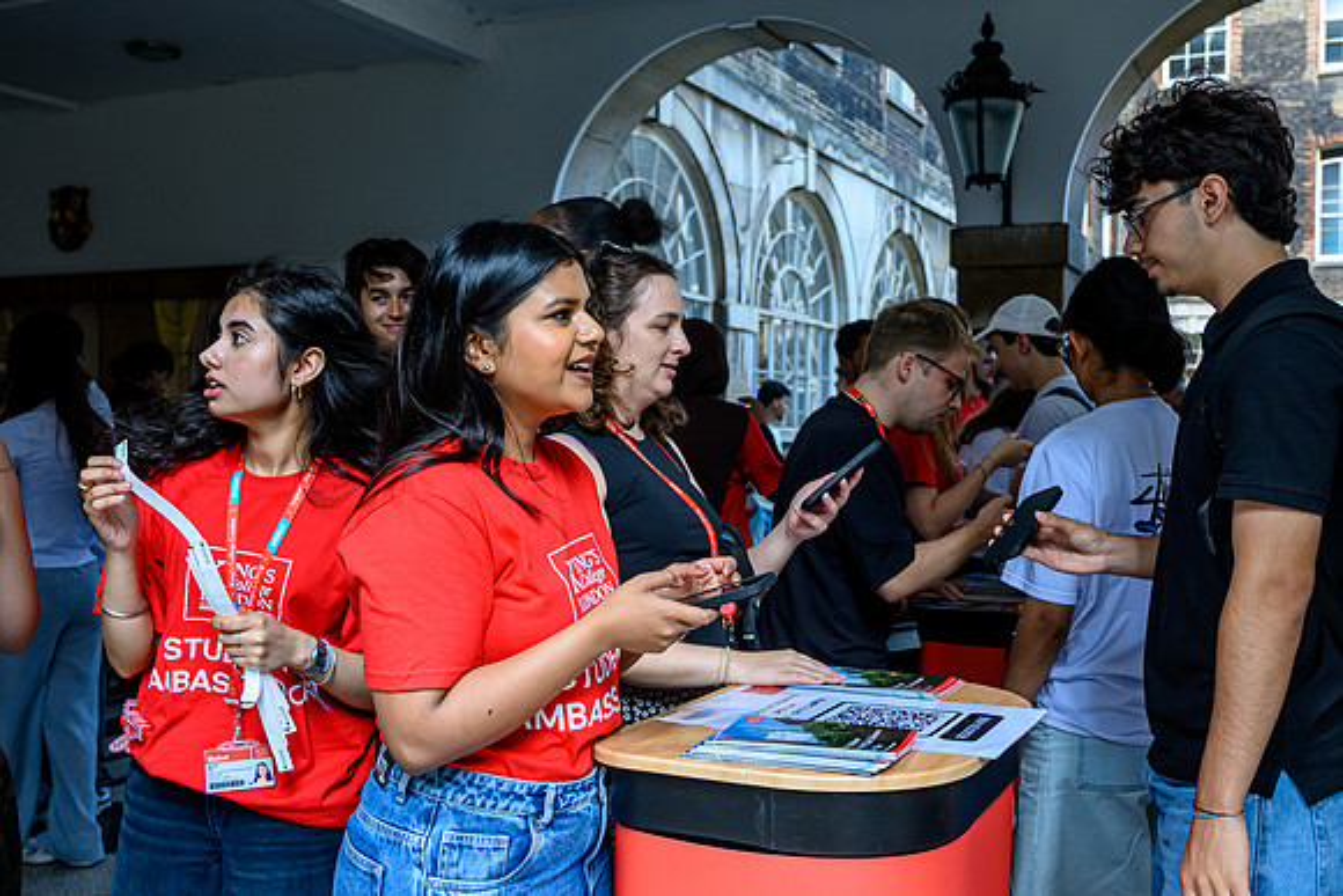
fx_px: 1356
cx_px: 672
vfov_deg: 36.6
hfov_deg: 52.7
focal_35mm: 36
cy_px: 448
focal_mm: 24
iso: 1250
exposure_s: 1/320
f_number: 4
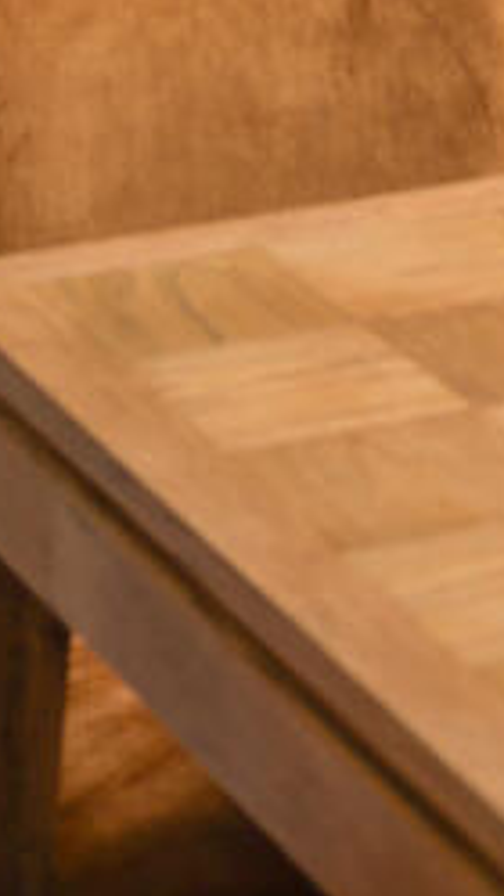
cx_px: 772
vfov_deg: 10.2
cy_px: -932
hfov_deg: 6.2
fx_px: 4611
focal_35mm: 194
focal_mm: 45
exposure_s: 1/50
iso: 160
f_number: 3.2
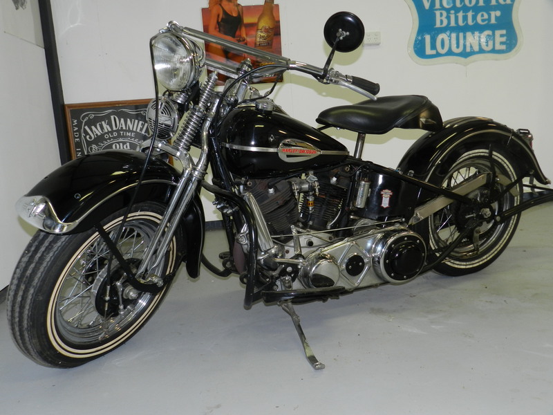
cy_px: 208
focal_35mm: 32
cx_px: 276
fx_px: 511
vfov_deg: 44.2
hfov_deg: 56.8
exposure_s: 1/30
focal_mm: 5.6
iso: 200
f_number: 3.7
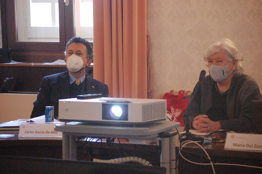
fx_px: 709
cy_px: 87
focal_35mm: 98
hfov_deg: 20.9
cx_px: 131
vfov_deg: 14.0
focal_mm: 65
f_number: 4.2
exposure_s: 1/100
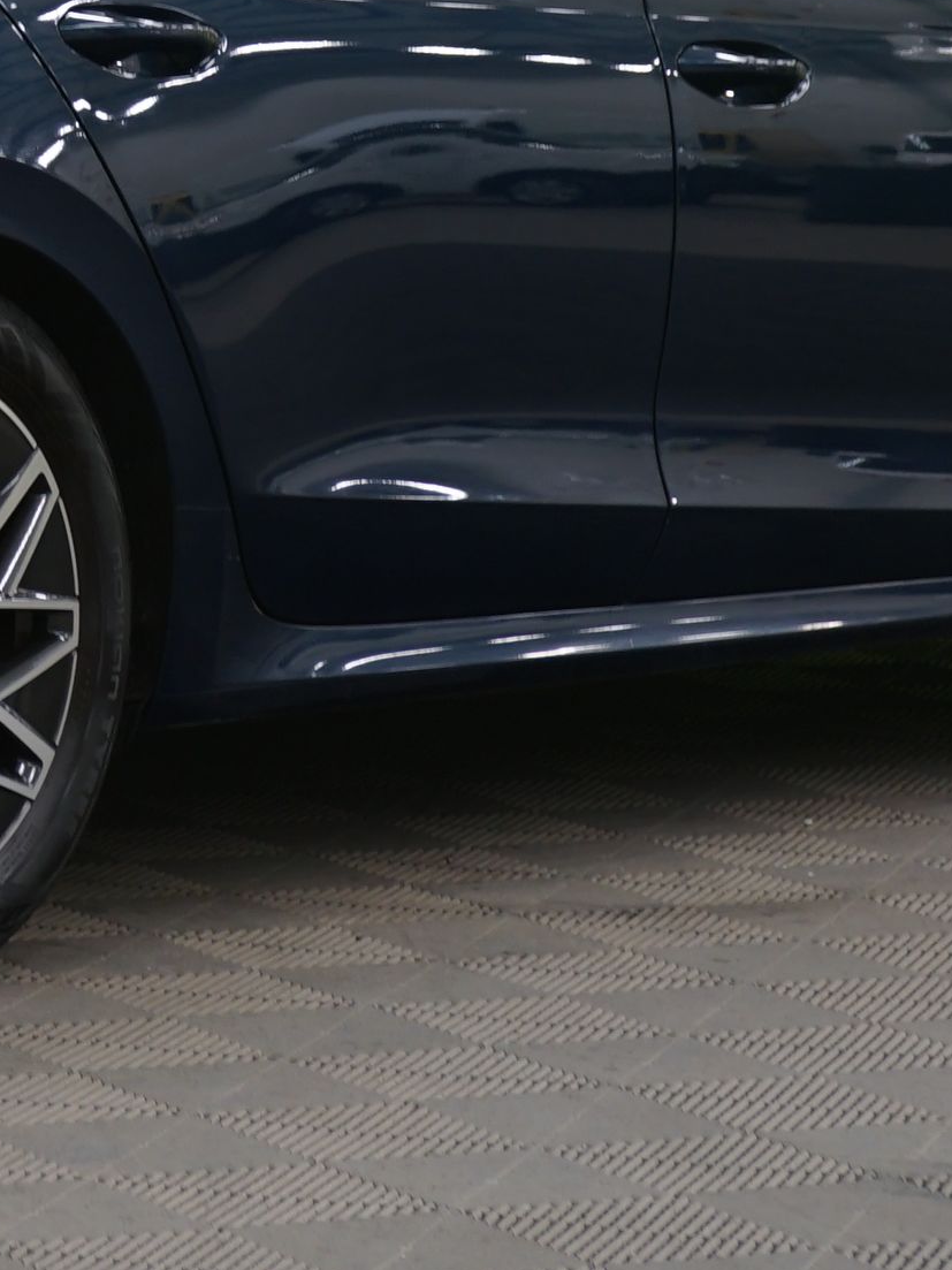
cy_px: -142
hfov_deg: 8.4
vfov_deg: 11.1
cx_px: -239
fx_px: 6418
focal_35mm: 175
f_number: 5
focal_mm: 51
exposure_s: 1/8
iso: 400
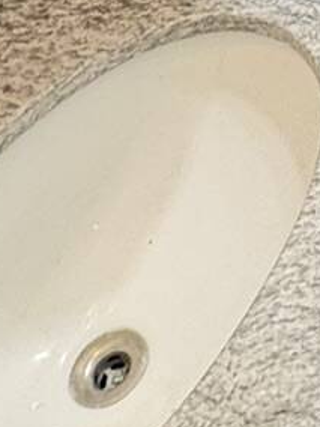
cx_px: 700
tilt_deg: -27.6
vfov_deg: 15.8
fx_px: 1245
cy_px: -394
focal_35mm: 101
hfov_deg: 12.4
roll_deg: +0.7
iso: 500
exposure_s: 1/60
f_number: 2.2
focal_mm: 2.22
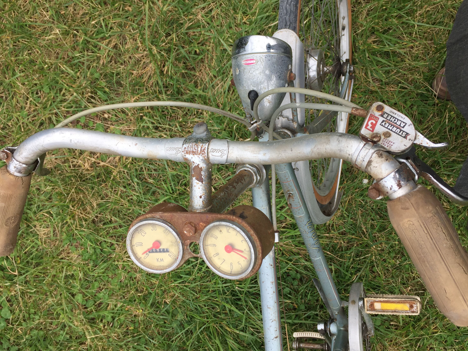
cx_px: 255
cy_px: 176
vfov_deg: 44.2
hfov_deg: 56.7
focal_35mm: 32
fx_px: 433
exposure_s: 1/359
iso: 32
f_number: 2.2
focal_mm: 4.15
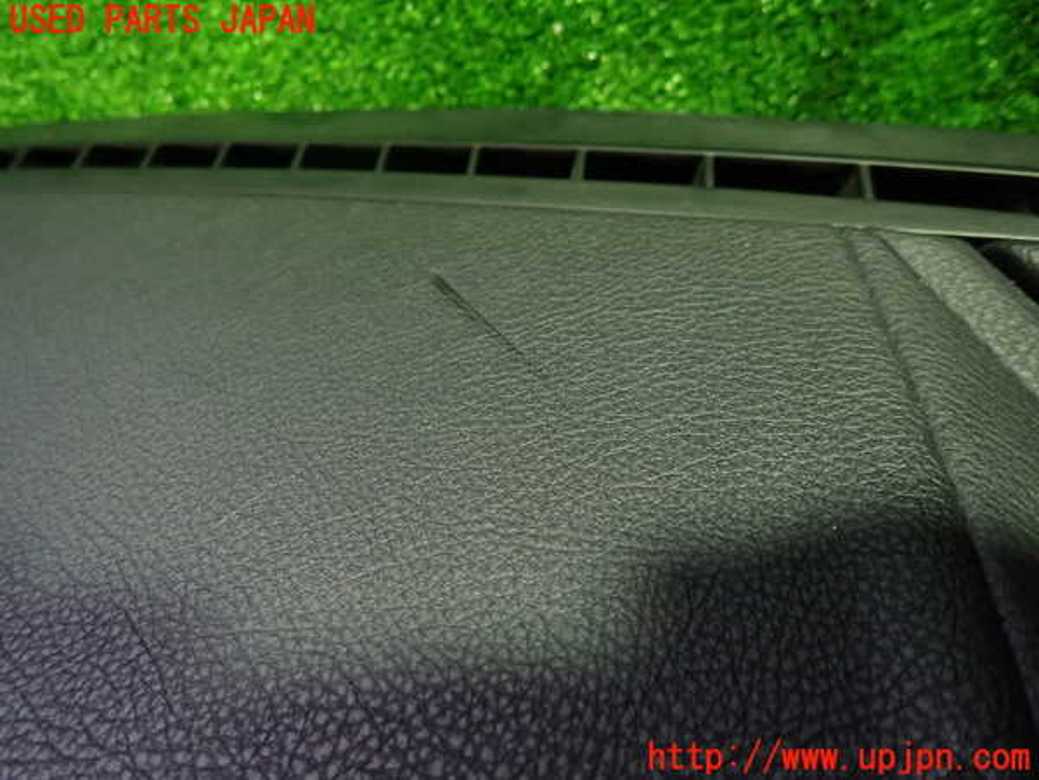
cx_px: 520
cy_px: 390
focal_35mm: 25
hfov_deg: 69.4
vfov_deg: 54.9
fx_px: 750
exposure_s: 1/30
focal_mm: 4.5
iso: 320
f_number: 2
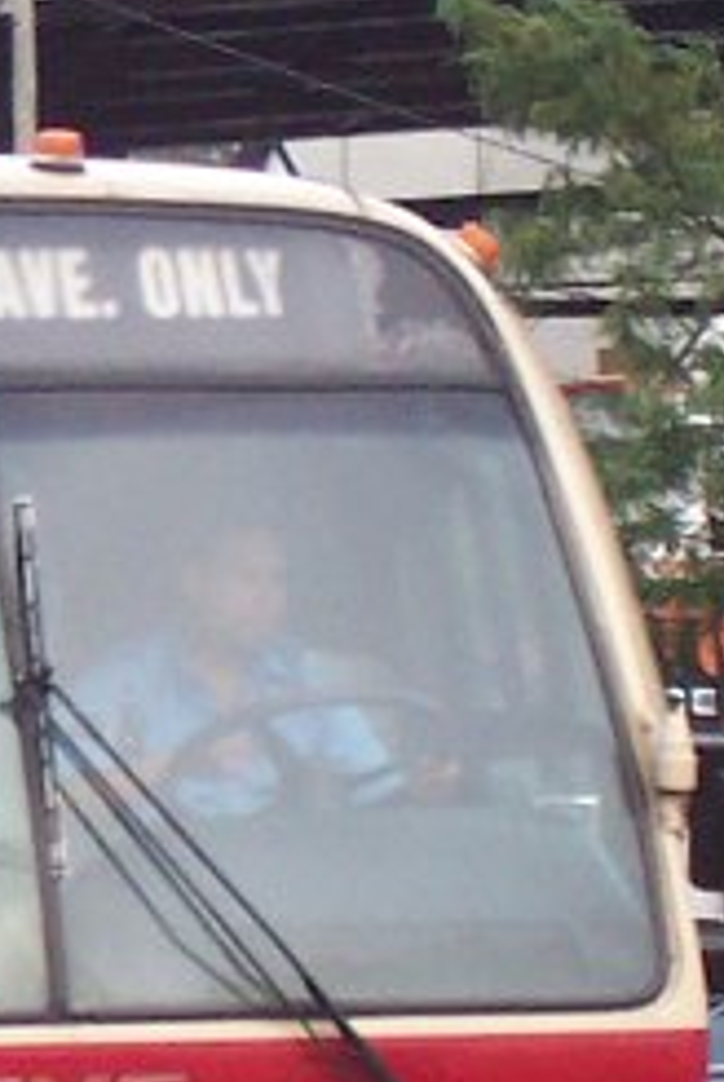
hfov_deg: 2.9
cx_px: -419
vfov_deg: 4.3
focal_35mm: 482
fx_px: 14498
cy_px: 596
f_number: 4.8
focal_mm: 16.8
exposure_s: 1/125
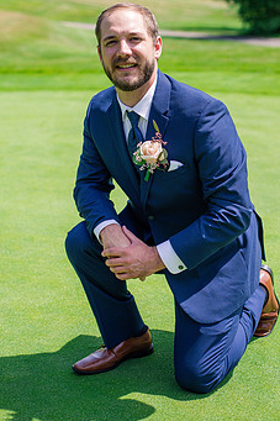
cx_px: 134
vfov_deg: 30.4
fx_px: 771
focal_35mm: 66
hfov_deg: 20.6
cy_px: 169
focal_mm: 50
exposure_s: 1/4000
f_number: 2.8
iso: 250
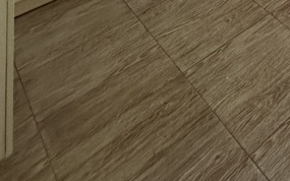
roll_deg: -1.1
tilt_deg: -0.3
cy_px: -284
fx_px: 411
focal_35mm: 52
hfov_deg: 33.0
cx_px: 334
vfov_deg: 13.9
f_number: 2.2
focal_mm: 2.22
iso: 125
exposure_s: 1/100
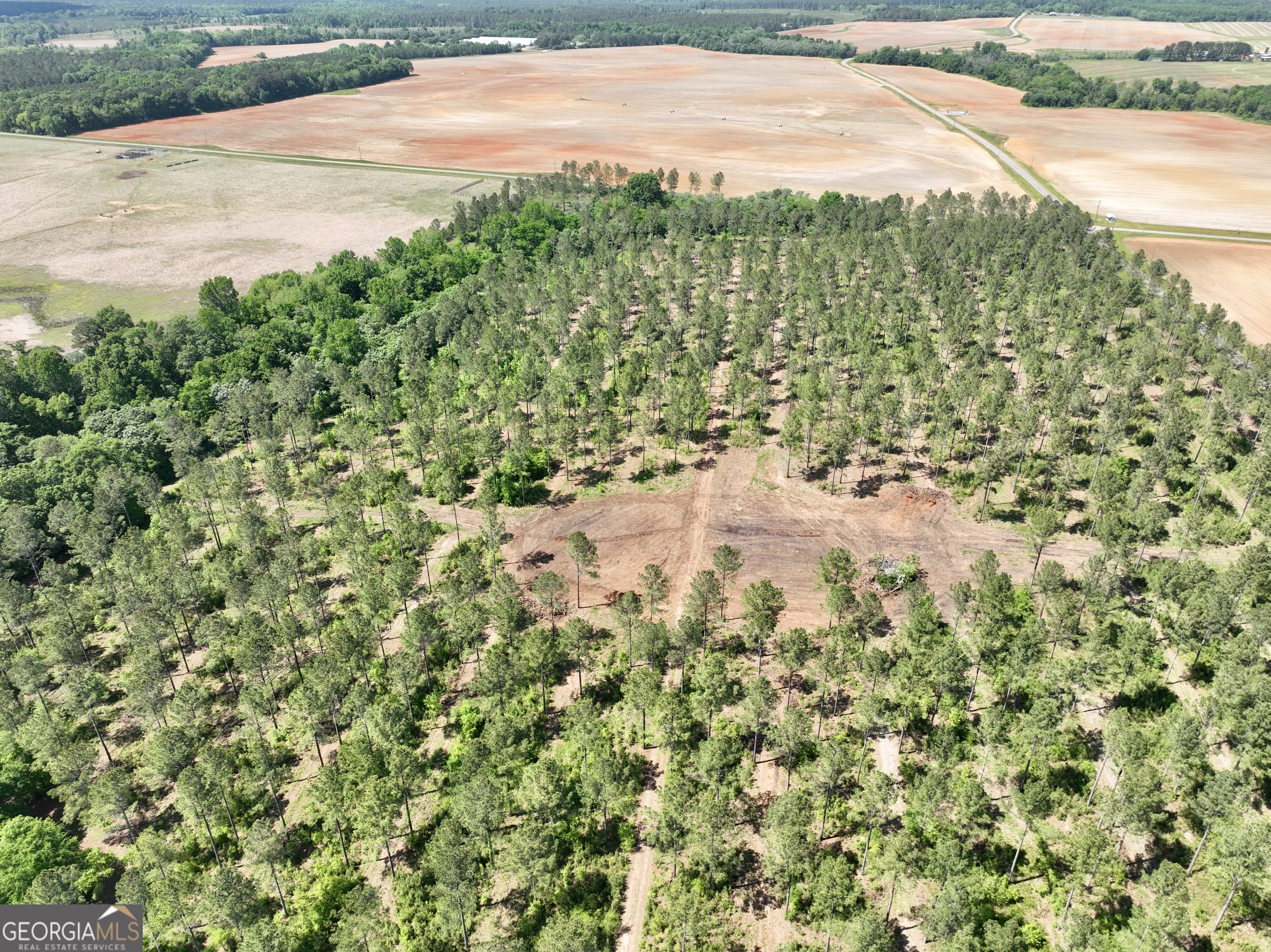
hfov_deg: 71.6
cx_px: 636
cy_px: 476
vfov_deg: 56.8
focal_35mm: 24
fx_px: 881
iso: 100
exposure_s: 1/800
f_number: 2.8
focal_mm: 12.29
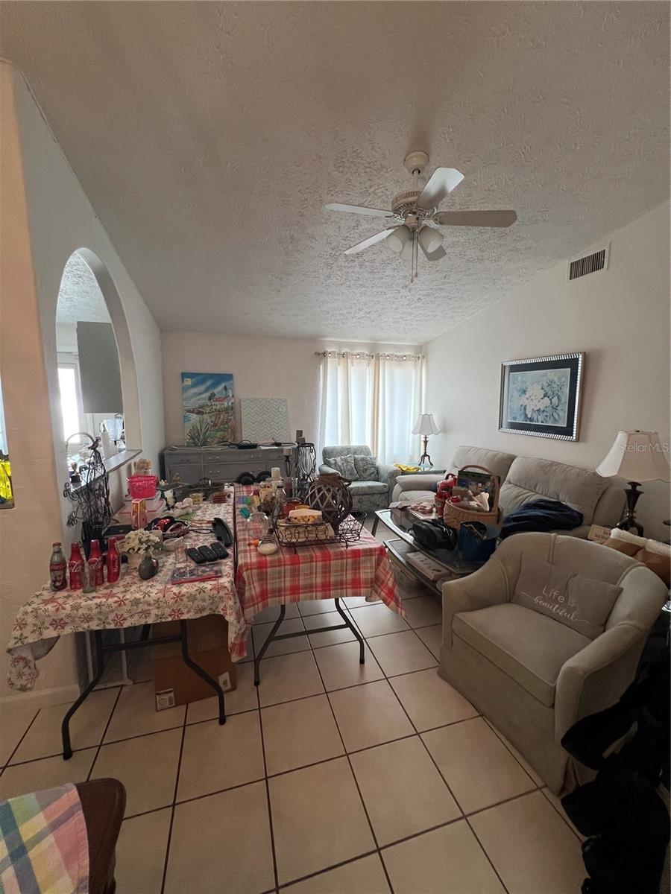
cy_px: 447
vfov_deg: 106.2
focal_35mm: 13
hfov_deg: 89.9
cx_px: 336
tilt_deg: -7.5
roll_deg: -0.1
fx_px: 336
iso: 160
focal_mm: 1.57
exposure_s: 1/120
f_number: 1.8
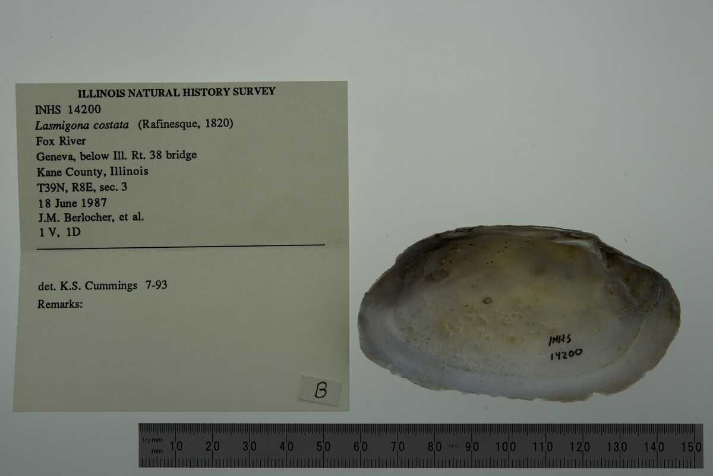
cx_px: 356
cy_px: 238
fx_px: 1189
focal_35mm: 60
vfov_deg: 22.6
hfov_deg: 33.4
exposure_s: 1/200
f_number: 10
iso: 100
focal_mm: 60
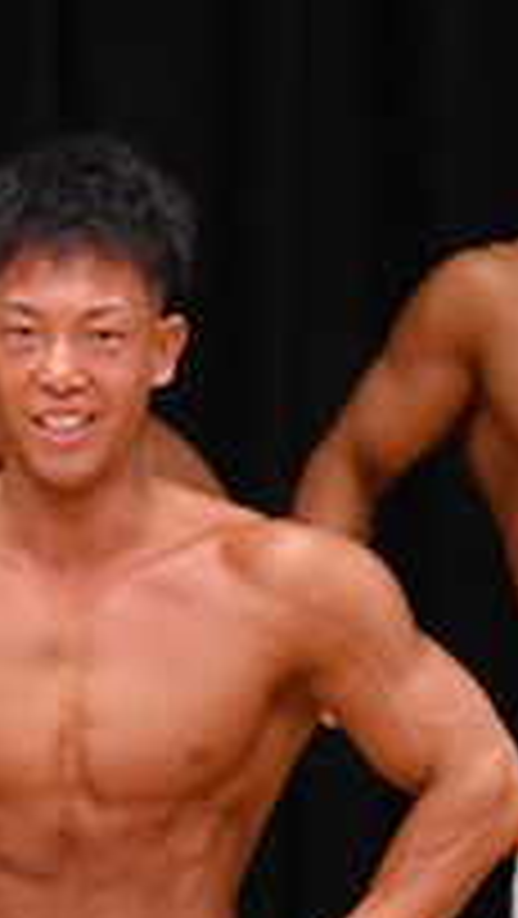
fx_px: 27620
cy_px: 1134
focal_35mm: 1133
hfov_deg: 1.1
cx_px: 146
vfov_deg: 1.9
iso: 4000
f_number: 5.6
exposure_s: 1/400
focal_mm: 190
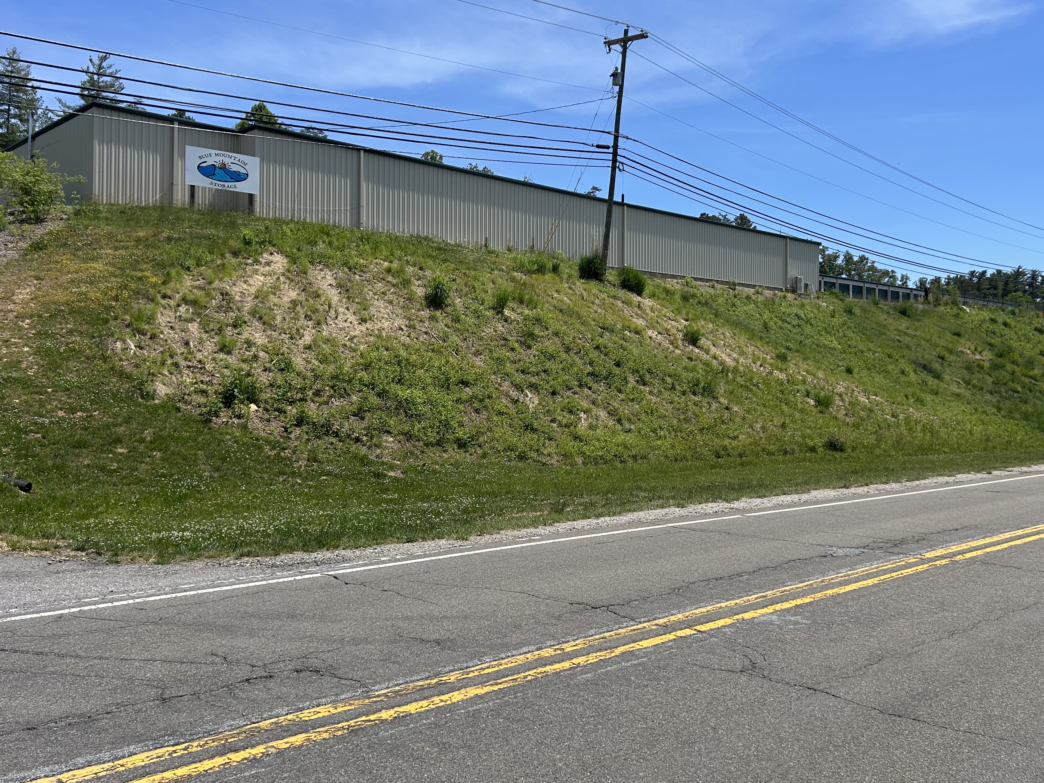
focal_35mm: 31
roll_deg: +0.2
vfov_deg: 45.3
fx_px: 935
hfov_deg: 58.3
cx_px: 566
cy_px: 341
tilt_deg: +2.0
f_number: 1.5
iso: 50
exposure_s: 1/4831
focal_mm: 5.7
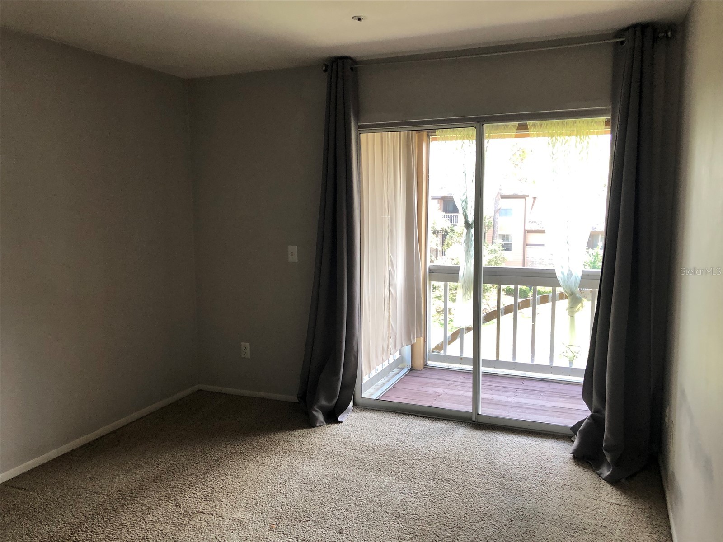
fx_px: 585
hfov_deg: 63.4
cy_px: 271
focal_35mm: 28
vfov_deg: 49.7
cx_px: 362
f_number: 1.8
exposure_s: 1/30
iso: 25
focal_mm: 3.99
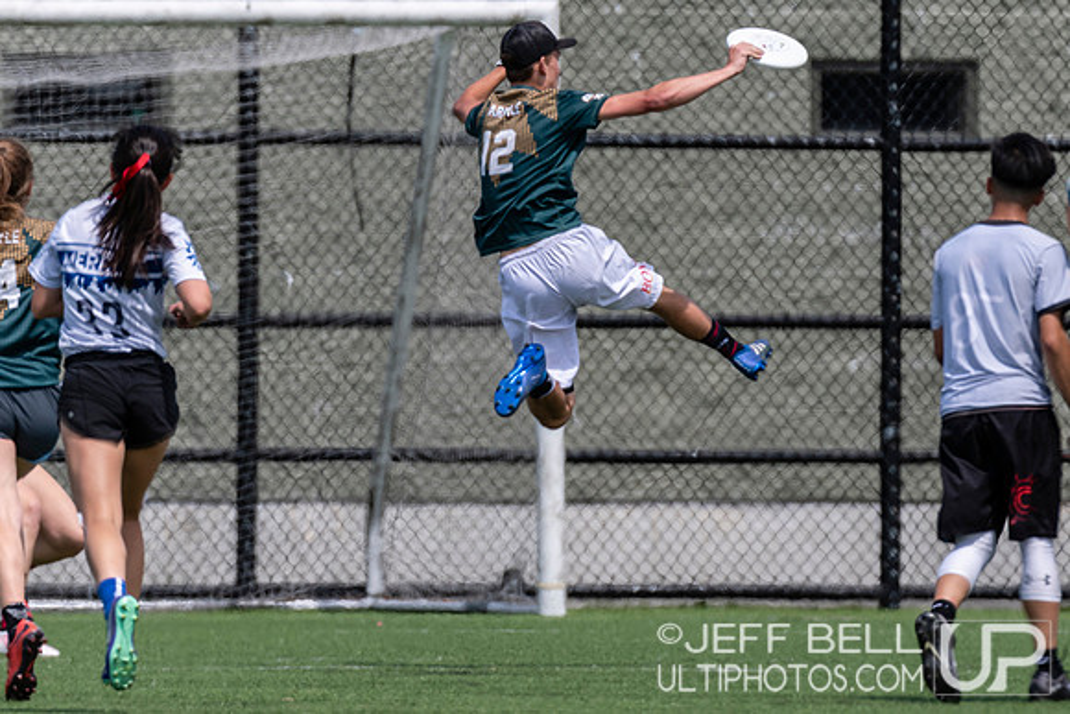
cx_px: 666
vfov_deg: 1.6
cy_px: 361
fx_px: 26377
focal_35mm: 887
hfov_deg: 2.3
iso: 220
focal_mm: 400
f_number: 4
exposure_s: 1/1600
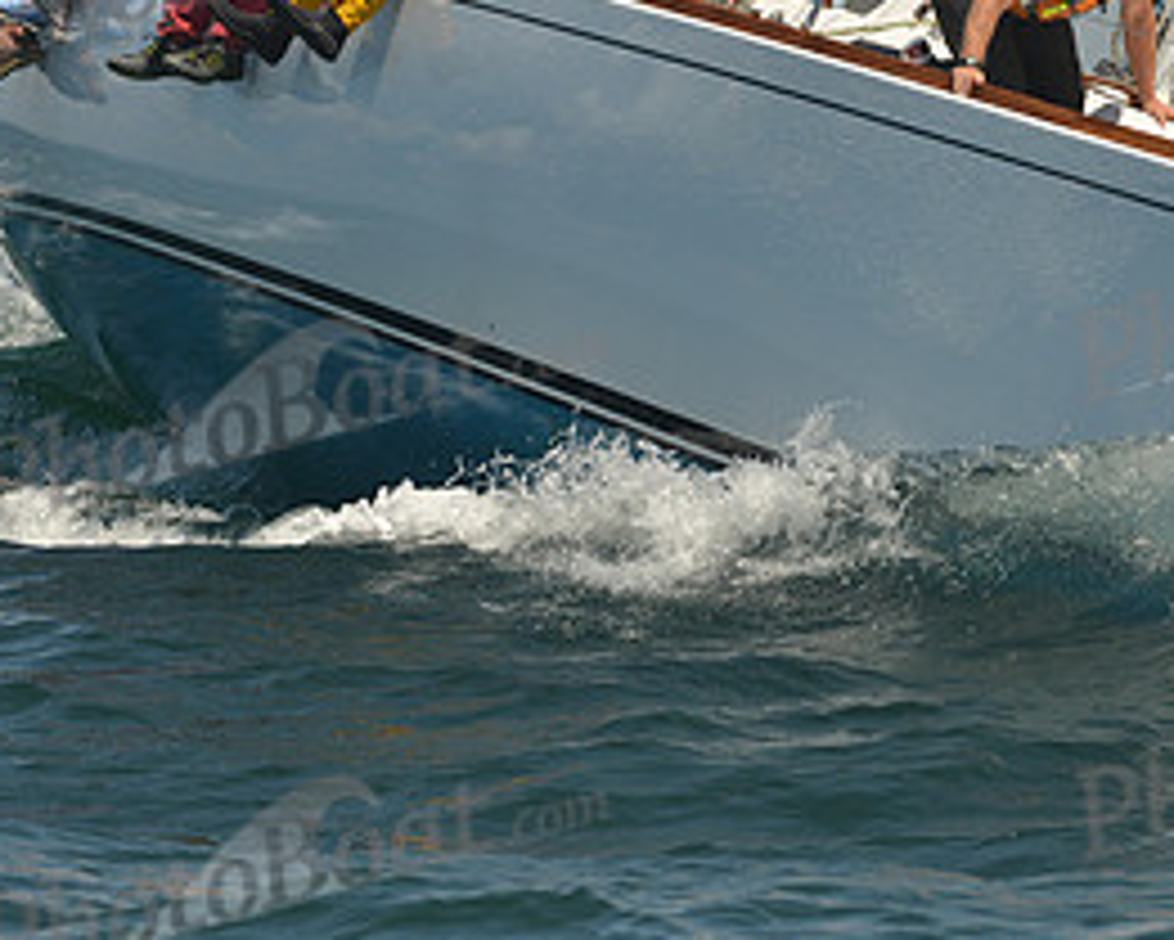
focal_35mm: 625
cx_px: 846
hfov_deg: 3.1
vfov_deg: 2.5
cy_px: 115
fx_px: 21724
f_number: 7.1
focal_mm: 300
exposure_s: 1/1000
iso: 250
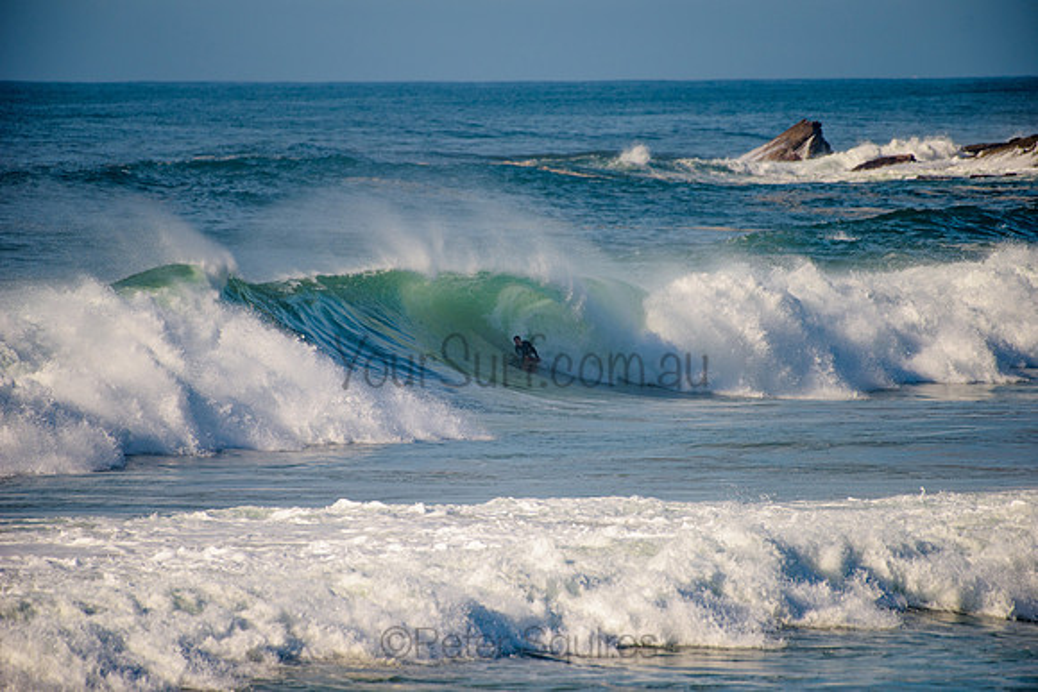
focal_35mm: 500
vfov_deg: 2.8
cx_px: 519
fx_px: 14419
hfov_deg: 4.1
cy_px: 346
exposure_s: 1/1600
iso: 125
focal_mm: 500
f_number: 5.6
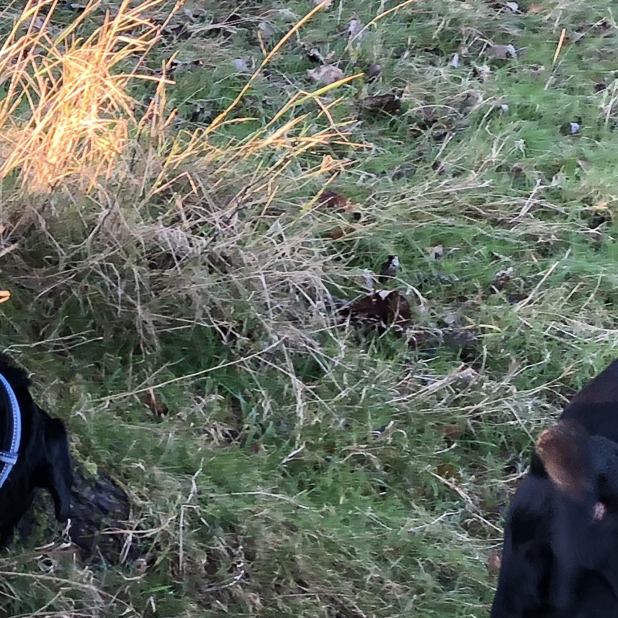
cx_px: 32
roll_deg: +0.8
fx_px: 2161
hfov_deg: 16.0
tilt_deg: -27.5
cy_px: 536
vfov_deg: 16.1
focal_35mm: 107
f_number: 1.8
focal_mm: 3.99
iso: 50
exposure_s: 1/100
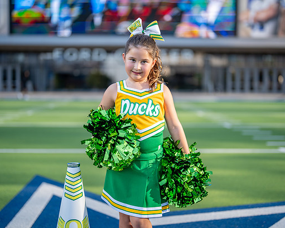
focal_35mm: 59
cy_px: 111
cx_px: 145
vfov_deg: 25.8
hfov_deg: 32.0
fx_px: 498
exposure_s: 1/2500
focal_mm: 50
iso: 100
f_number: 1.2
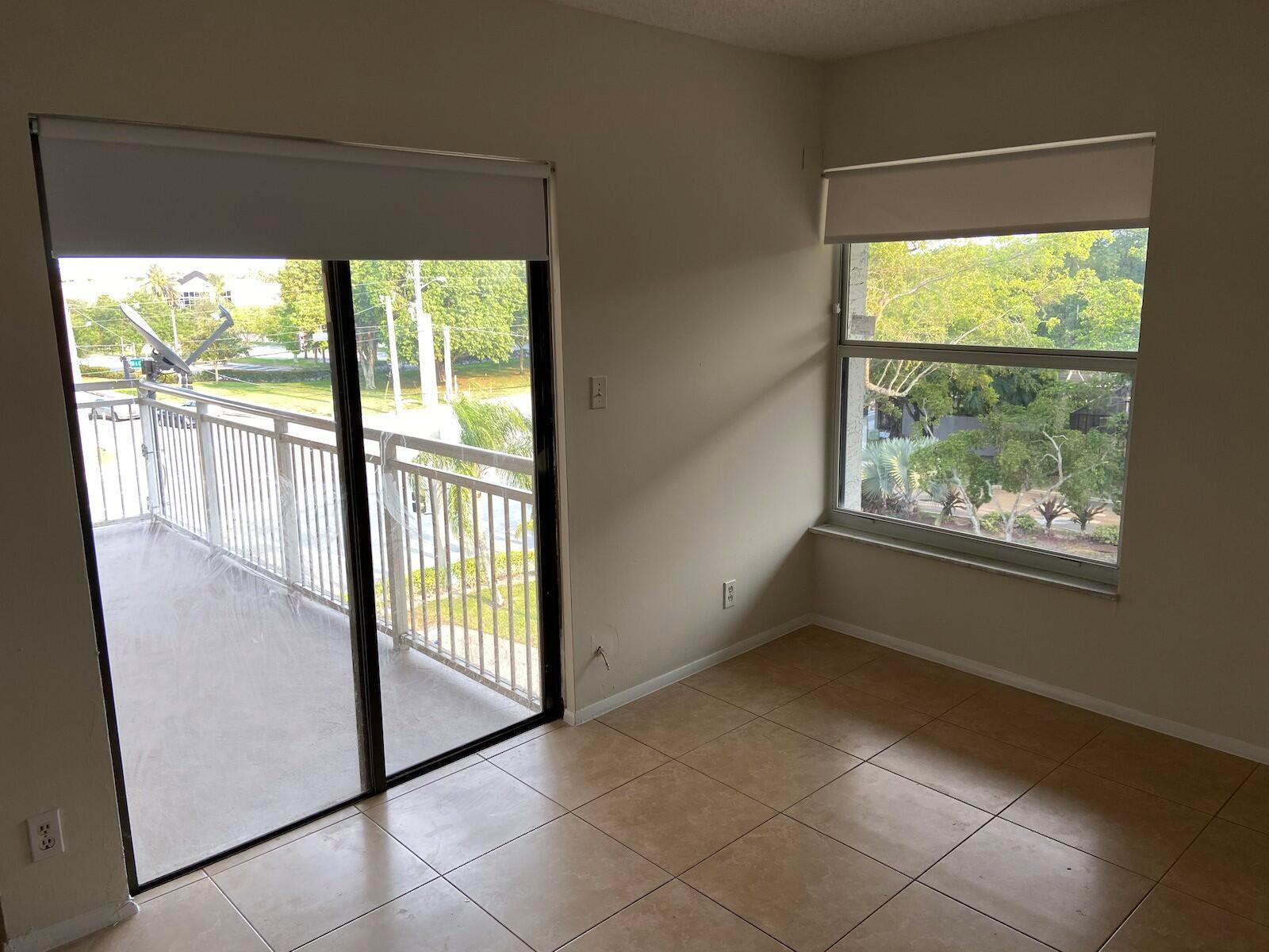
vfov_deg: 53.1
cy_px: 476
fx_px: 953
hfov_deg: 67.3
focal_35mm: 26
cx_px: 634
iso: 40
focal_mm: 4.25
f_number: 1.8
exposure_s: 1/120
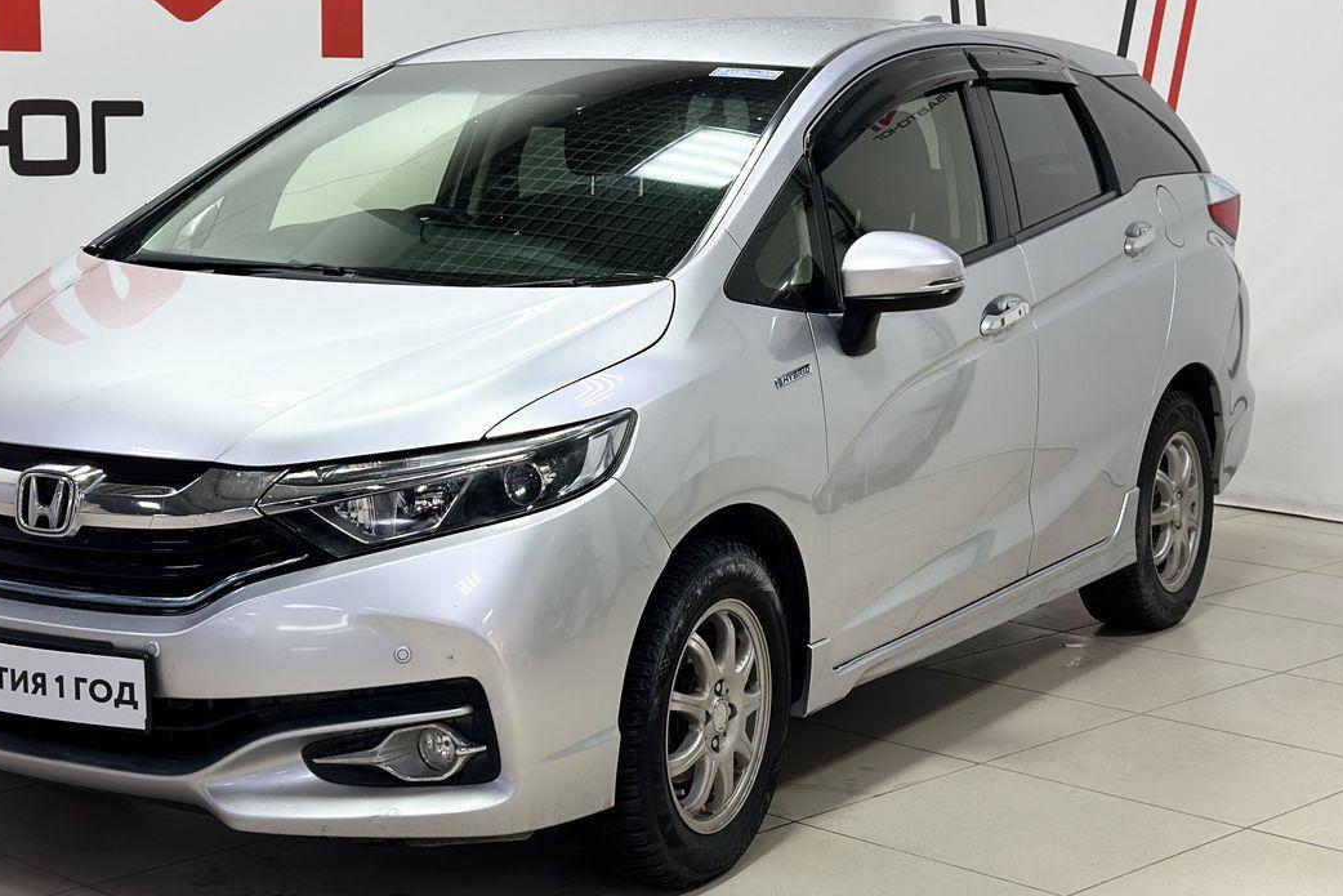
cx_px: 544
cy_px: 416
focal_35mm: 69
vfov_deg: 19.7
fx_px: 2574
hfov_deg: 29.2
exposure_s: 1/100
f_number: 1.78
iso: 64
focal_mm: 6.86
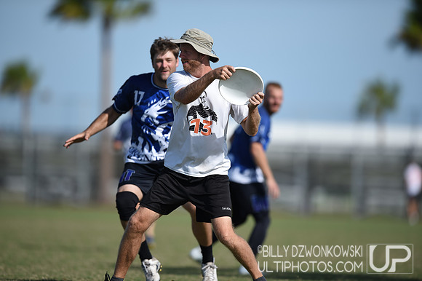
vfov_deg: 3.4
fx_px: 4686
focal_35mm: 400
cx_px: 211
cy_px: 140
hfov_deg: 5.2
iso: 100
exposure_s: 1/2500
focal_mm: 400
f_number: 2.8
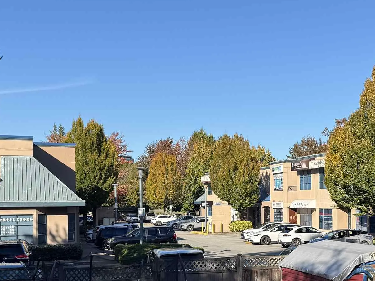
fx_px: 661
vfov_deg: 23.8
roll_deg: +0.5
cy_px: 207
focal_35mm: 61
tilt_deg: -0.3
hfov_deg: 31.0
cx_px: 294
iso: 80
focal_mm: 6.76
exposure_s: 1/3413
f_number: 1.78
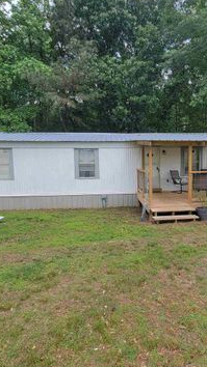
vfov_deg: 86.6
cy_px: 179
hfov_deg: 55.0
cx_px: 134
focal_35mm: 20
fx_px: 195
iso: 50
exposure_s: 1/414
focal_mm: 2.2
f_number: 2.2
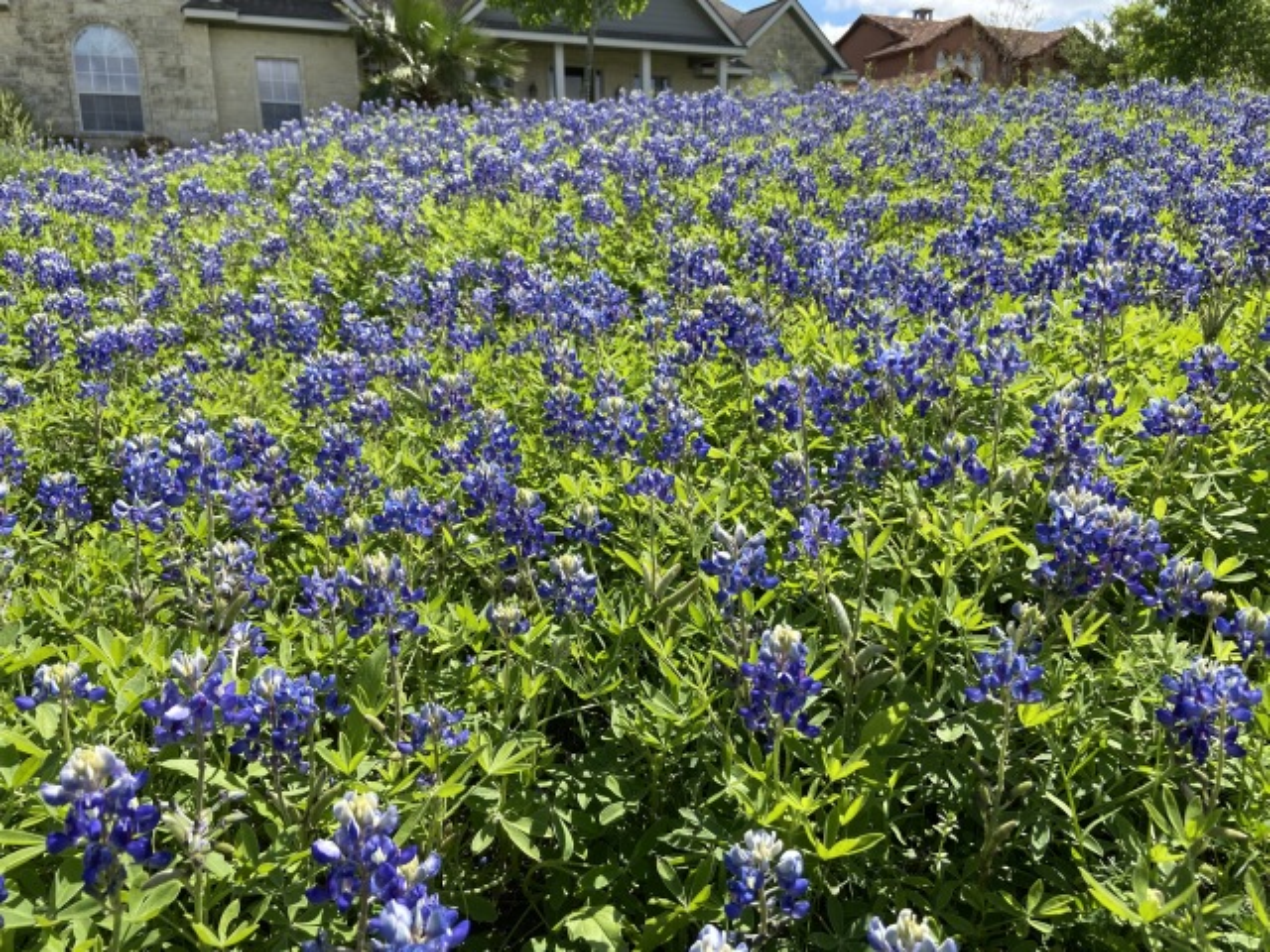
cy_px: 476
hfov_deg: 67.3
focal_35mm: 26
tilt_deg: -14.2
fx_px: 954
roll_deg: +0.5
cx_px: 635
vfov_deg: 53.1
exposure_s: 1/1838
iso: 32
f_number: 1.8
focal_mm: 4.25
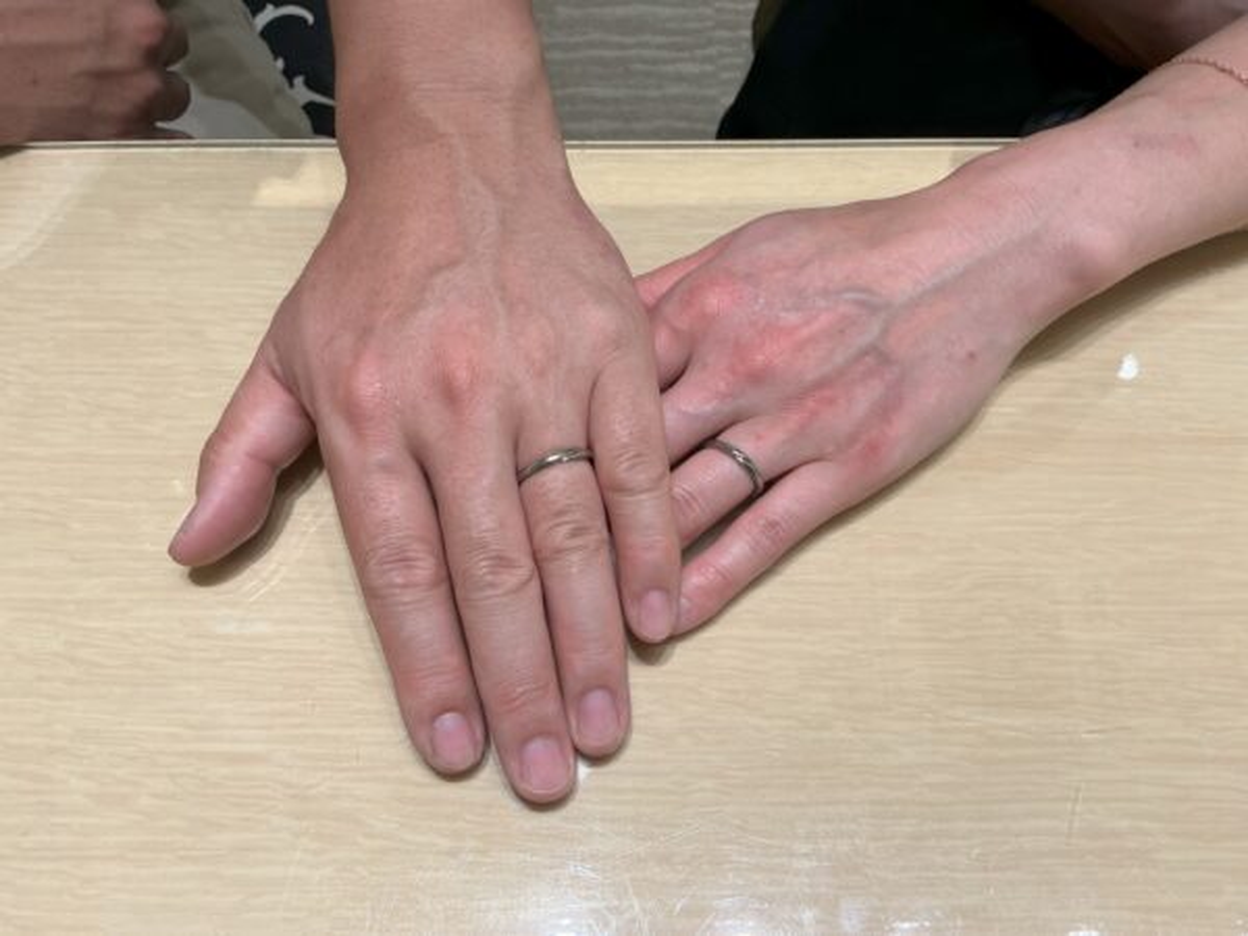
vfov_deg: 48.2
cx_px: 624
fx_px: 1046
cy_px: 468
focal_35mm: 29
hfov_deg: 61.7
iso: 25
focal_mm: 3
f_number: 1.8
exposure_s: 1/120
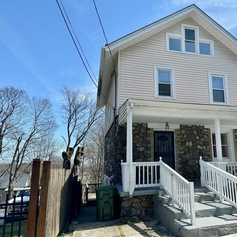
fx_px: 225
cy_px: 119
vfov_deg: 55.6
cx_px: 161
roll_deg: +1.4
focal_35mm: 29
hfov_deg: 54.3
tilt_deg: +10.1
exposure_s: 1/3413
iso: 80
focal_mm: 6.76
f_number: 1.78
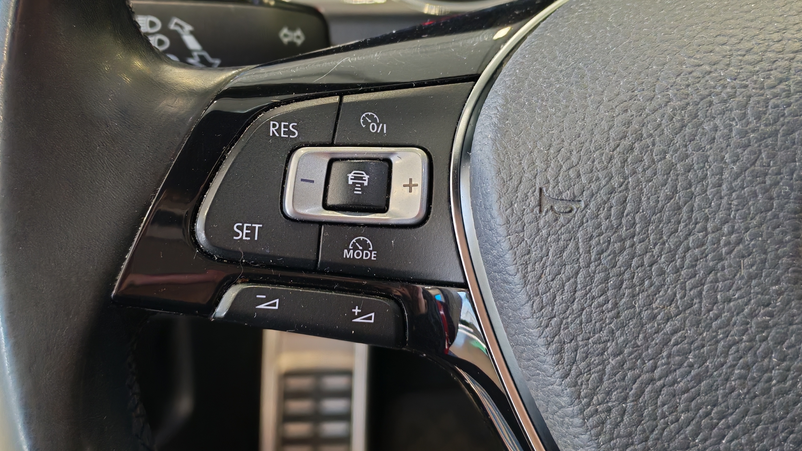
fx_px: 936
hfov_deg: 46.3
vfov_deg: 26.9
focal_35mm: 44
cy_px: 149
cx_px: 365
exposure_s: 1/100
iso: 1250
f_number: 1.9
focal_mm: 6.12
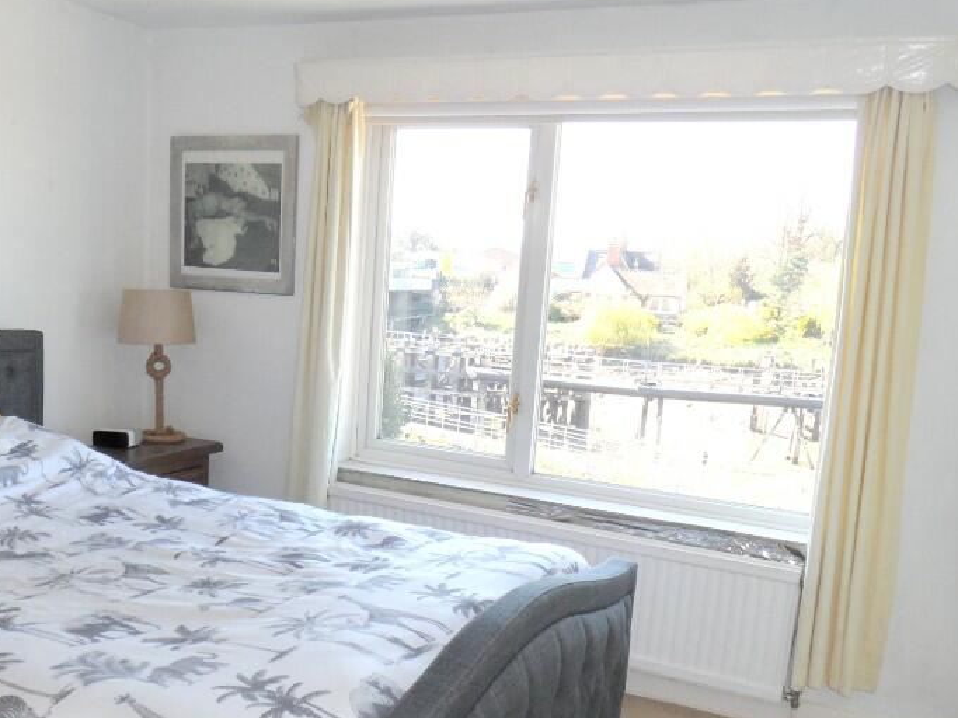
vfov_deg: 39.3
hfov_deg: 50.9
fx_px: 996
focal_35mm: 36
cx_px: 372
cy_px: 461
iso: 80
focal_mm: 3.9
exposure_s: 1/90
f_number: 3.2
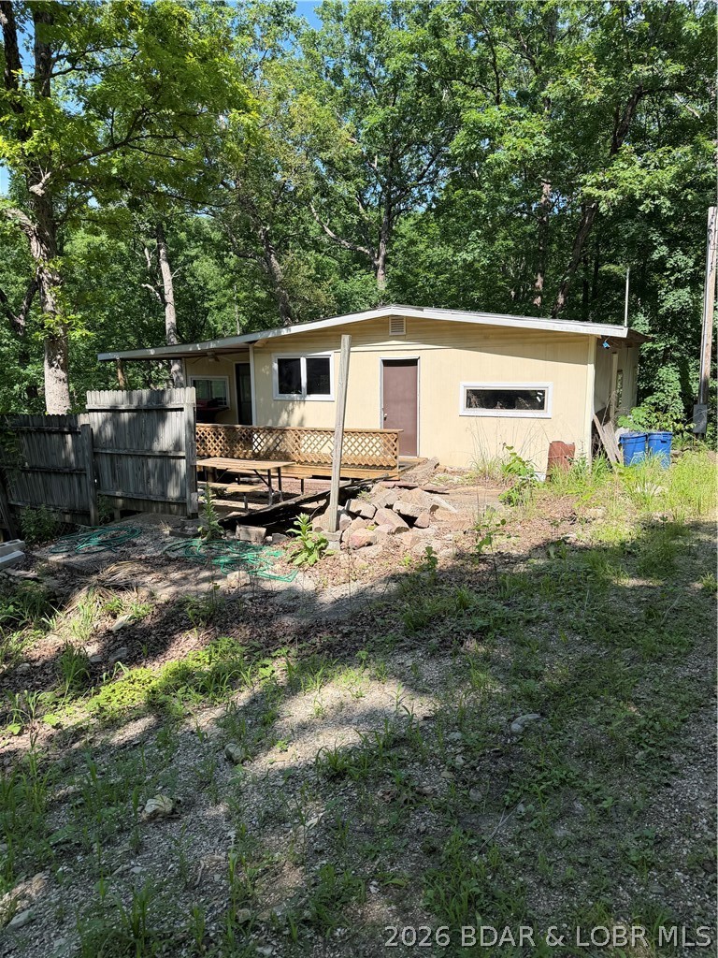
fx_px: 664
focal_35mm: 24
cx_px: 359
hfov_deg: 56.8
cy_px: 479
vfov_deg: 71.6
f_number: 1.78
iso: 100
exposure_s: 1/2299
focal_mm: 6.76
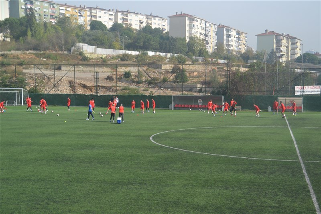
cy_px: 107
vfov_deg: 25.7
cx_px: 160
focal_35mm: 52
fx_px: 468
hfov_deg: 37.9
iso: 400
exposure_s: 1/1600
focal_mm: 35
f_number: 5.6
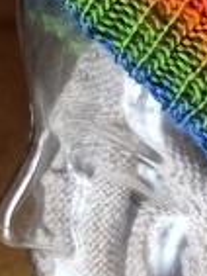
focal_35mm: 76
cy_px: 153
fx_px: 605
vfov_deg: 25.6
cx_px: 293
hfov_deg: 17.8
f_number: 1.8
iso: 1250
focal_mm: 5.4
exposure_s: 1/100
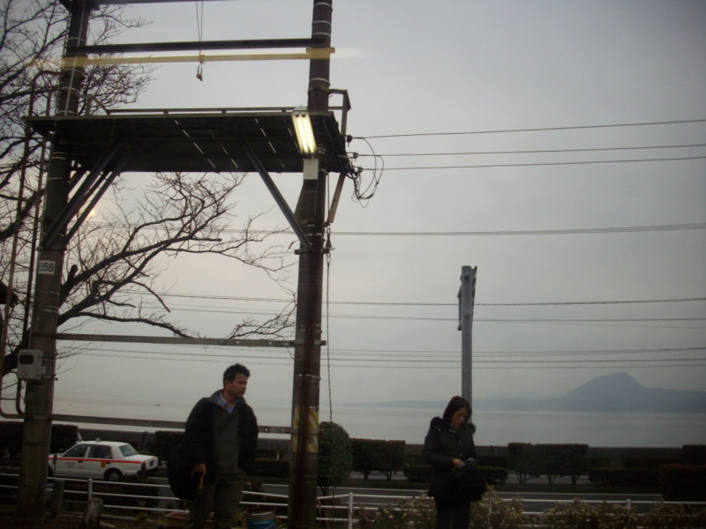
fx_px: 755
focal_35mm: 37
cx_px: 353
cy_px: 264
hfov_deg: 50.1
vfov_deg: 38.7
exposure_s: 1/320
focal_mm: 6.2
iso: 80
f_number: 2.8
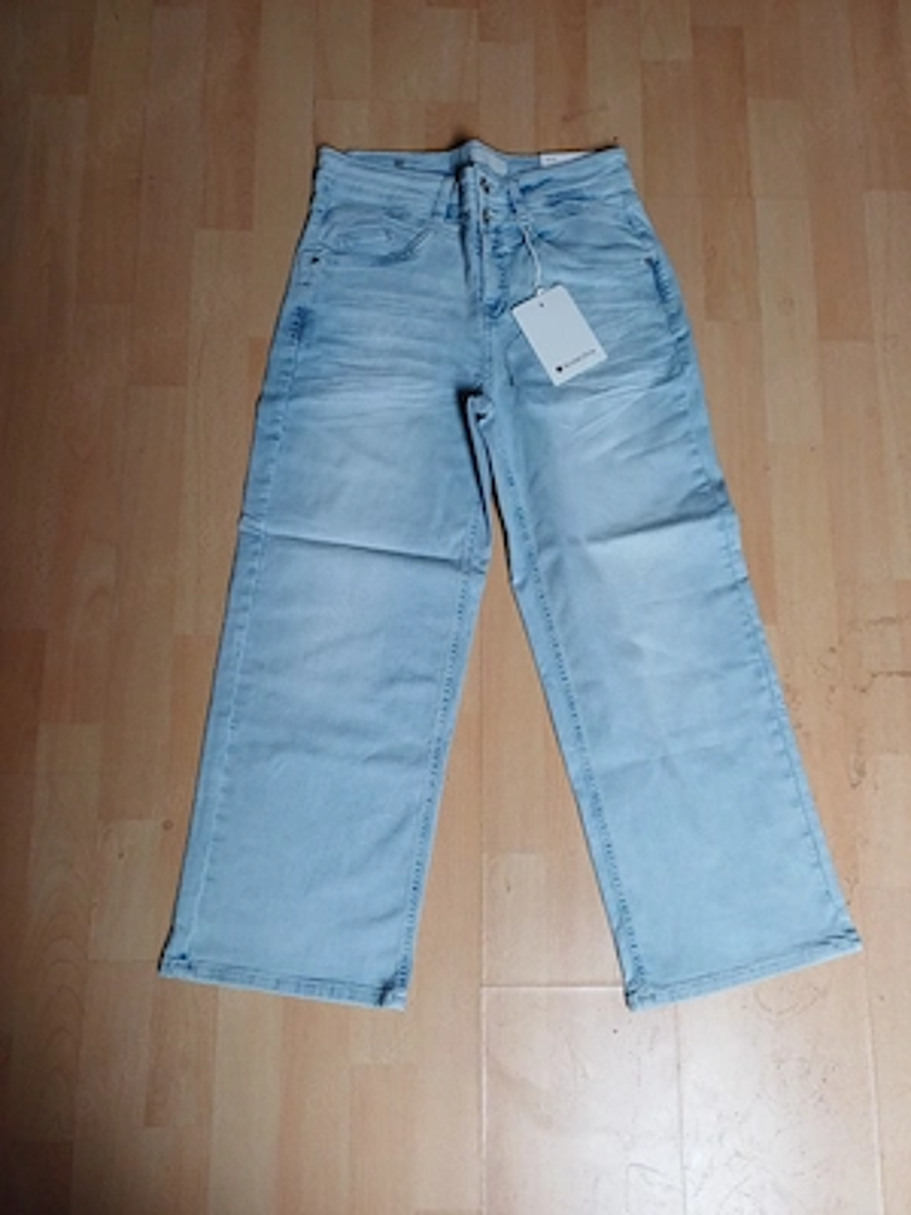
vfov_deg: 69.4
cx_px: 456
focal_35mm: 25
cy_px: 608
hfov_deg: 54.9
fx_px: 877
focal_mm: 4.65
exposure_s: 1/50
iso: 100
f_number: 1.8
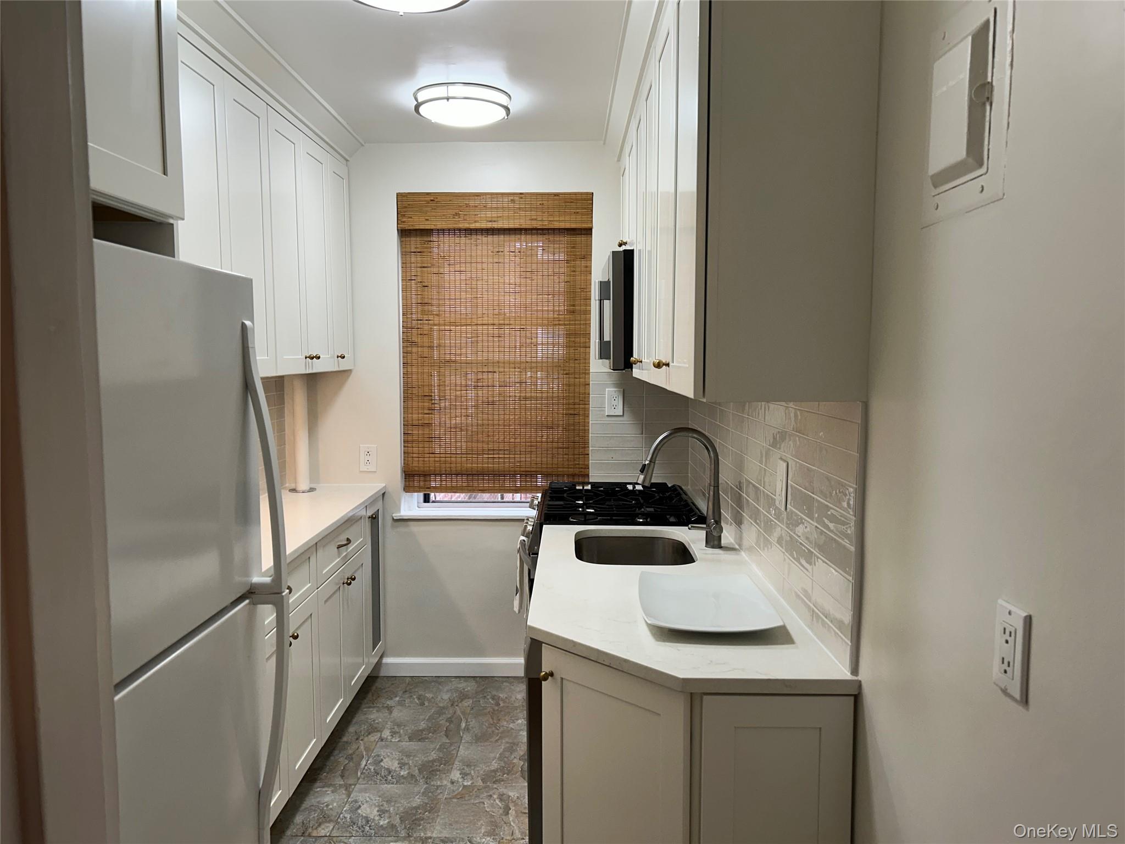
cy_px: 422
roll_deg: +0.0
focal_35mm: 26
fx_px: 845
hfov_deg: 67.3
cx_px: 562
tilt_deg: -5.9
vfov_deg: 53.1
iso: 64
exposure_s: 1/120
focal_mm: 5.7
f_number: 1.5
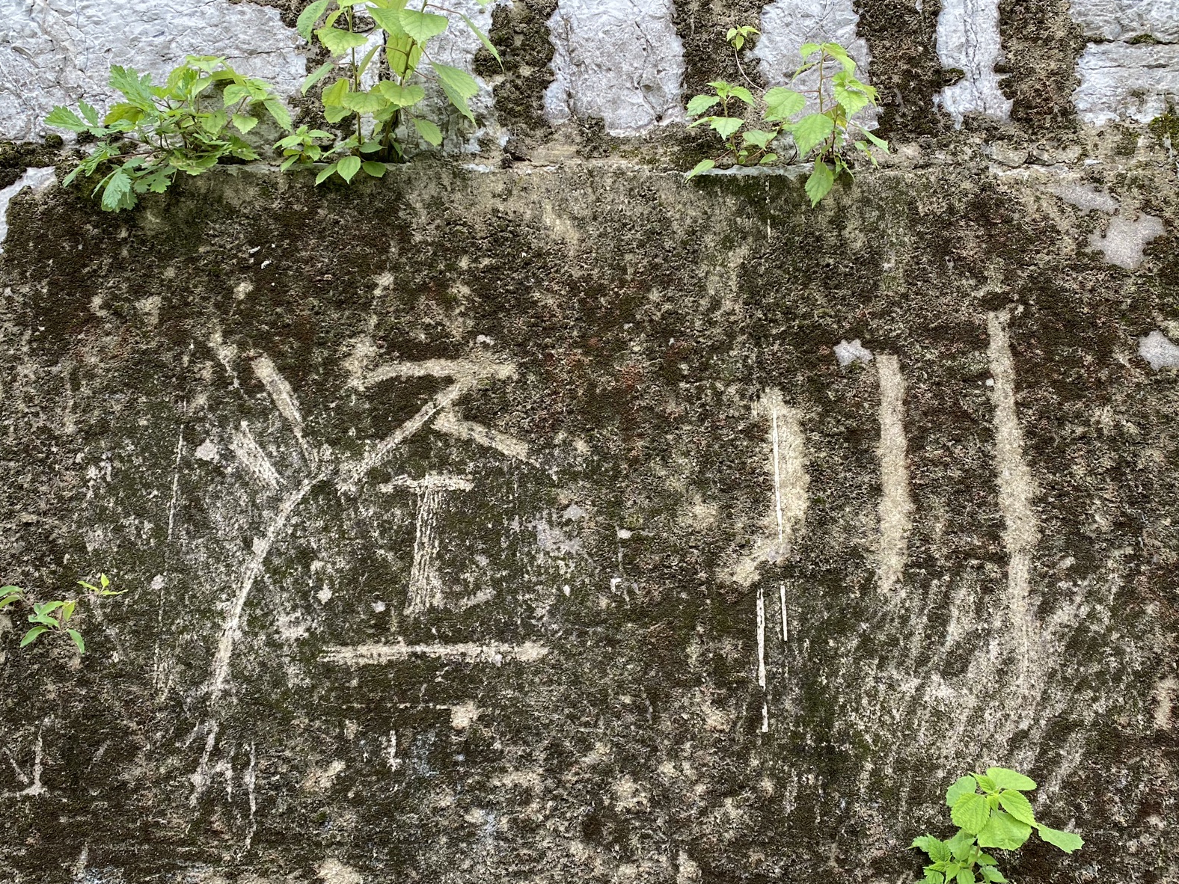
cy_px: 461
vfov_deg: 42.9
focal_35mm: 33
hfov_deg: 55.4
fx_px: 1124
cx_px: 586
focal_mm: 4.25
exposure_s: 1/121
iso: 100
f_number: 1.8
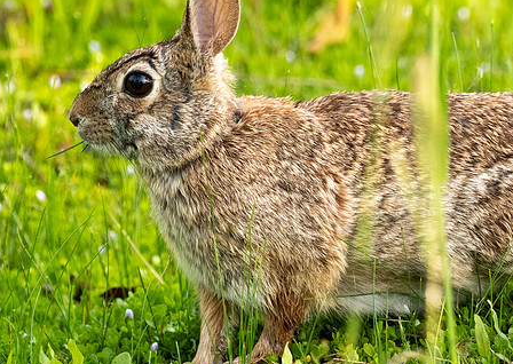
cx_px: 262
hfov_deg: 1.7
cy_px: 120
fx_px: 17665
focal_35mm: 1215
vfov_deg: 1.2
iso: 1250
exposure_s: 1/1600
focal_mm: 420
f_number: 5.6
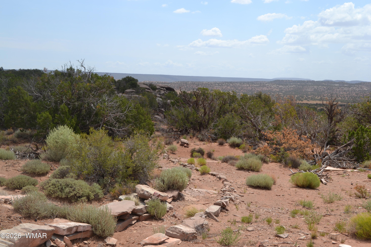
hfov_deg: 41.1
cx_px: 186
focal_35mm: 48
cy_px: 124
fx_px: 495
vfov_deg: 28.1
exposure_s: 1/200
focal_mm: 32
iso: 100
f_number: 10
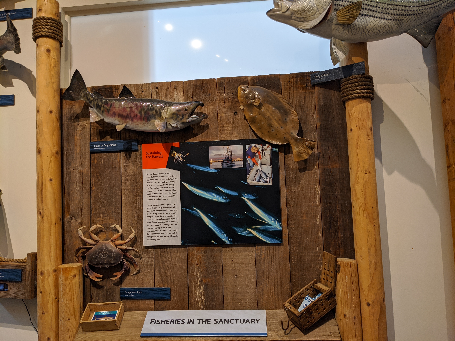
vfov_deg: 51.4
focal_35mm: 27
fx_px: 355
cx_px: 228
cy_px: 170
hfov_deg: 65.3
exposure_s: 1/60
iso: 76
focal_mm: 4.38
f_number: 1.73
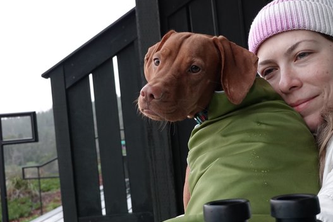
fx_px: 472
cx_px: 192
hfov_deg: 38.8
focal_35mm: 51
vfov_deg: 26.4
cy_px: 124
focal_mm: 15.59
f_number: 4
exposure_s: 1/50
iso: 640
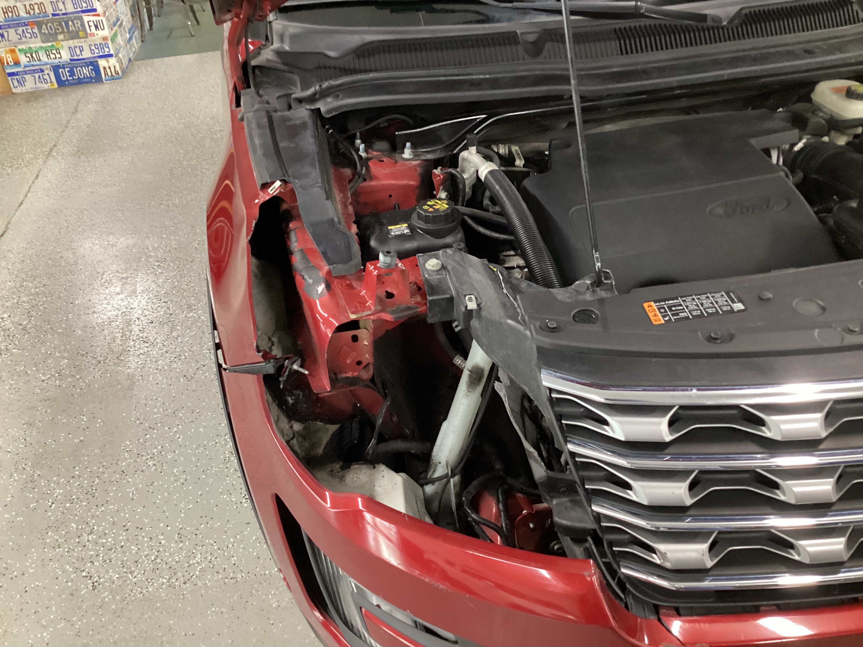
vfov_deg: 45.4
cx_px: 432
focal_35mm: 31
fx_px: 773
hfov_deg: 58.4
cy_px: 324
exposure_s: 1/25
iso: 400
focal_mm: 3.3
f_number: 2.4
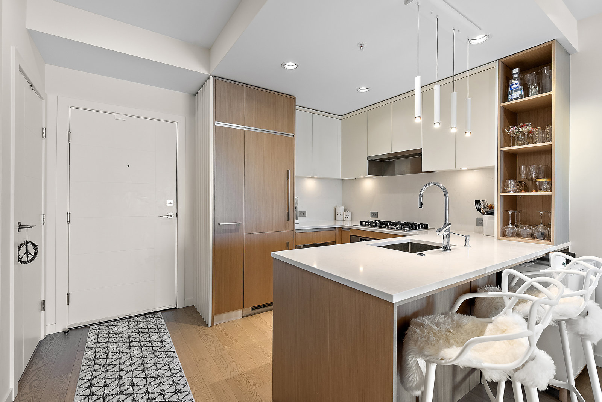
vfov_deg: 73.8
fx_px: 268
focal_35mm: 16
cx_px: 301
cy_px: 201
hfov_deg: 96.7
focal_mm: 16
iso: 320
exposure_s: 1/13
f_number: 8
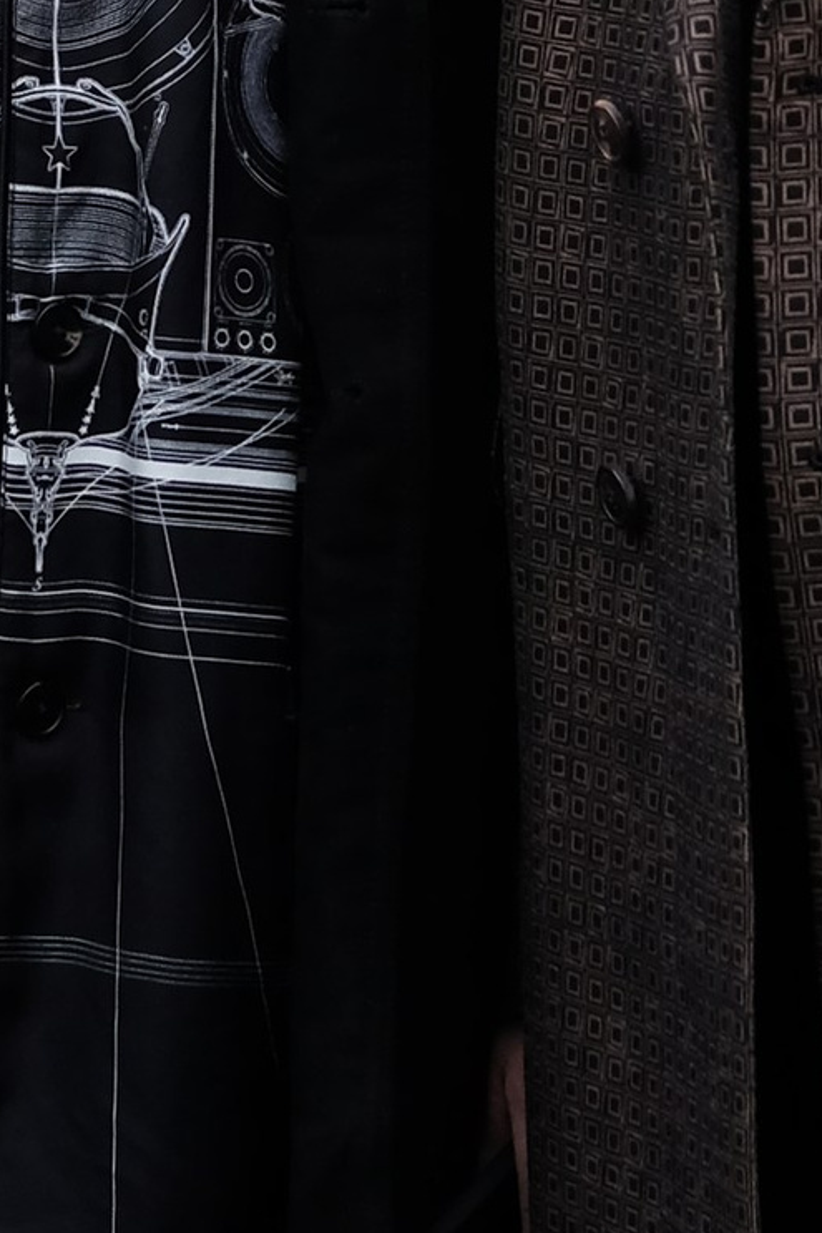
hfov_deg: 5.0
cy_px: -848
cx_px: 497
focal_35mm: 274
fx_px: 9388
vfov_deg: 7.3
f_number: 2
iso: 800
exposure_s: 1/500
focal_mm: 35
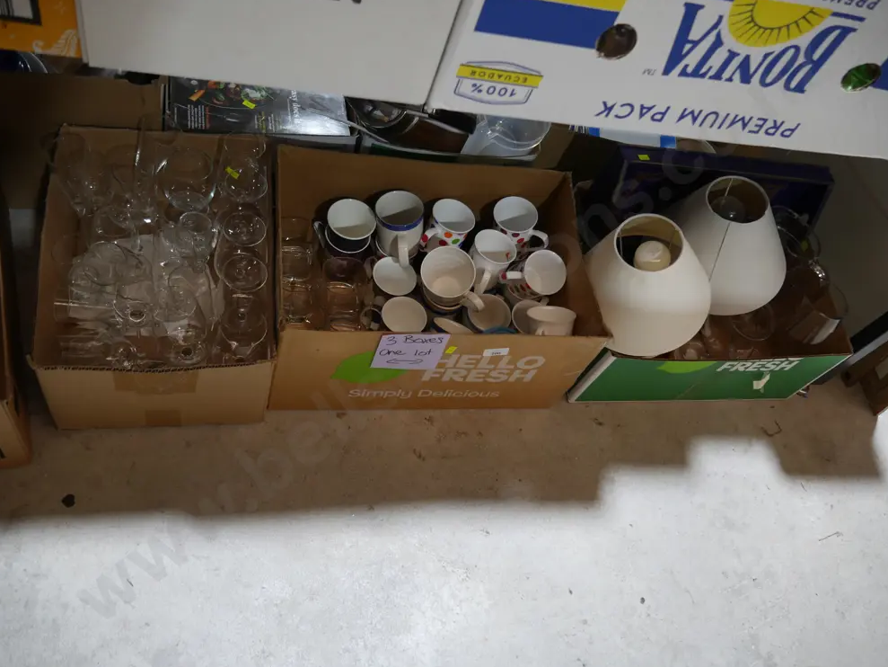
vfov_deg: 48.2
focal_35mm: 29
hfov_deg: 61.6
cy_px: 335
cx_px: 453
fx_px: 744
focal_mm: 14
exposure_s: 1/60
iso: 400
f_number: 3.5
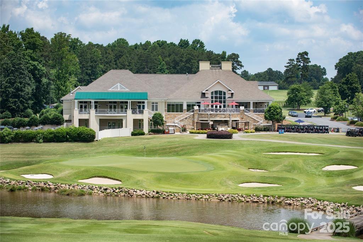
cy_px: 121
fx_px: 958
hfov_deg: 21.5
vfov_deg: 14.4
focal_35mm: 95
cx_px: 182
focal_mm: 95
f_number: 7.1
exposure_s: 1/500
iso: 200
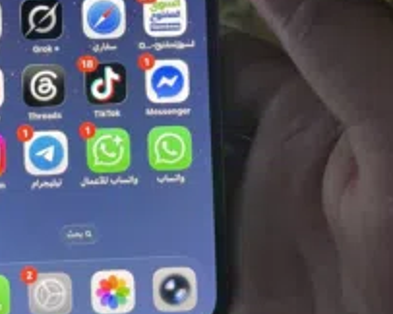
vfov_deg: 29.3
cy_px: 48
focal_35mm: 50
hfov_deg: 36.8
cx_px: 114
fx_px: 581
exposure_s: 1/60
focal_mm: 5.1
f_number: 1.6
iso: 80
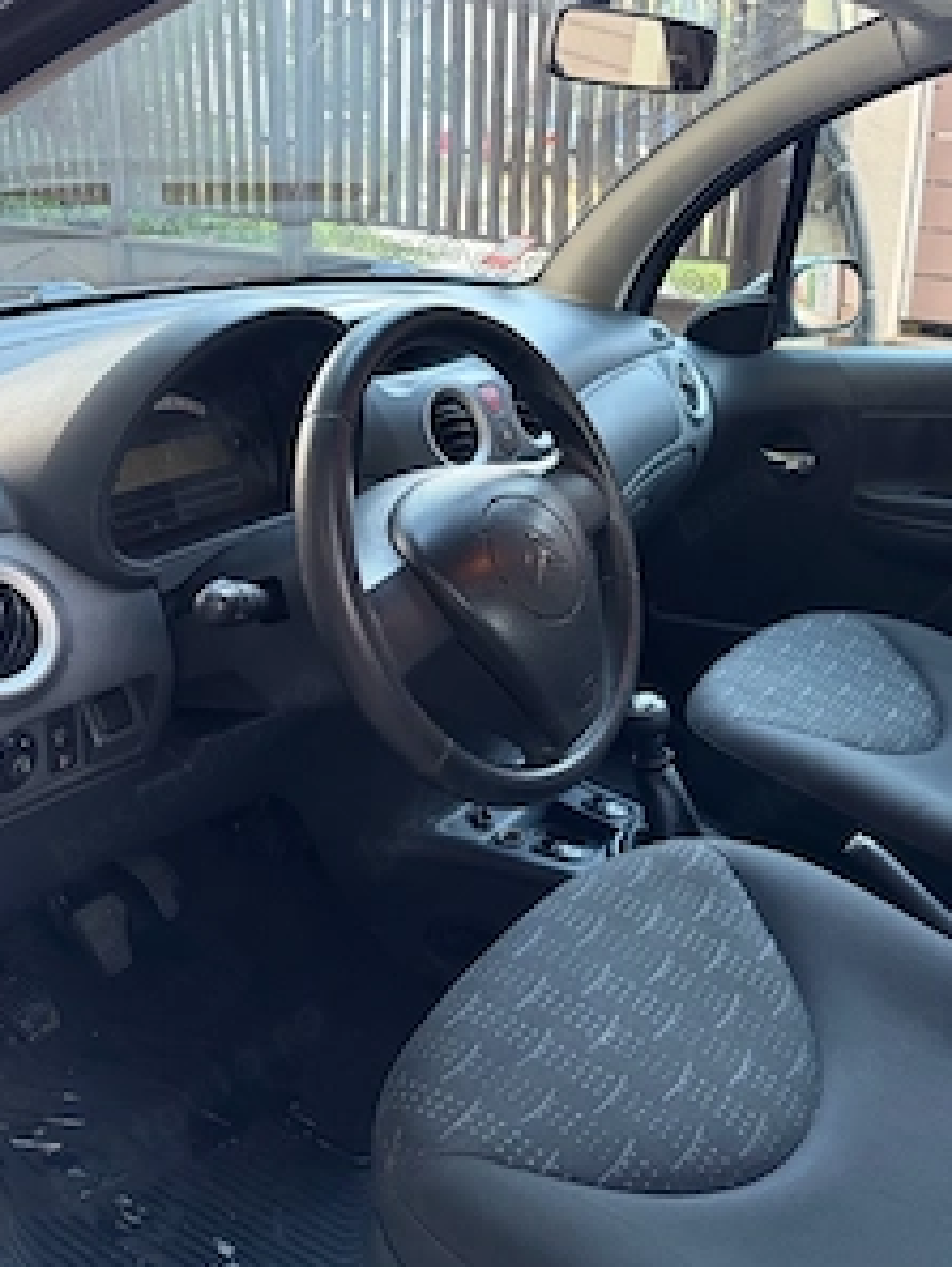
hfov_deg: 40.4
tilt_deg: -16.6
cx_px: 602
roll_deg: -2.3
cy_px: 495
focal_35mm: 35
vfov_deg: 52.2
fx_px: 1282
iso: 160
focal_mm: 5.96
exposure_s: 1/60
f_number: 1.6
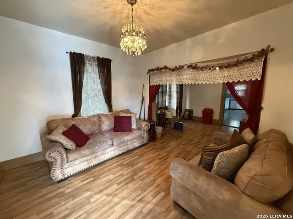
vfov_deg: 85.7
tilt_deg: -8.3
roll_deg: +0.6
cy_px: 110
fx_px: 119
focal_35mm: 14
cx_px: 146
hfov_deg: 102.1
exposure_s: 1/60
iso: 1000
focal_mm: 2.22
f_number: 2.2
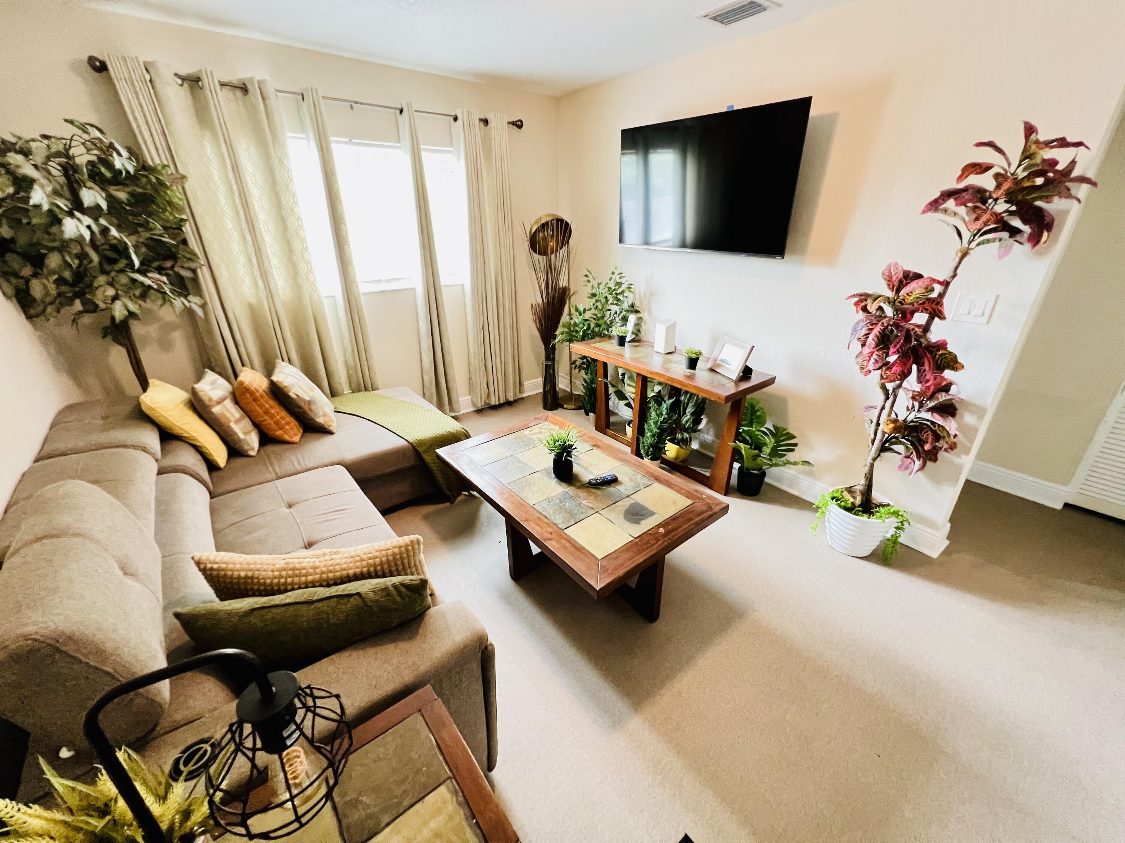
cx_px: 562
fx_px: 422
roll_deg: +0.1
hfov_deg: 106.2
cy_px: 422
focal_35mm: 13
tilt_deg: -24.4
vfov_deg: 89.9
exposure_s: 1/60
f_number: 1.8
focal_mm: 1.57
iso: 500
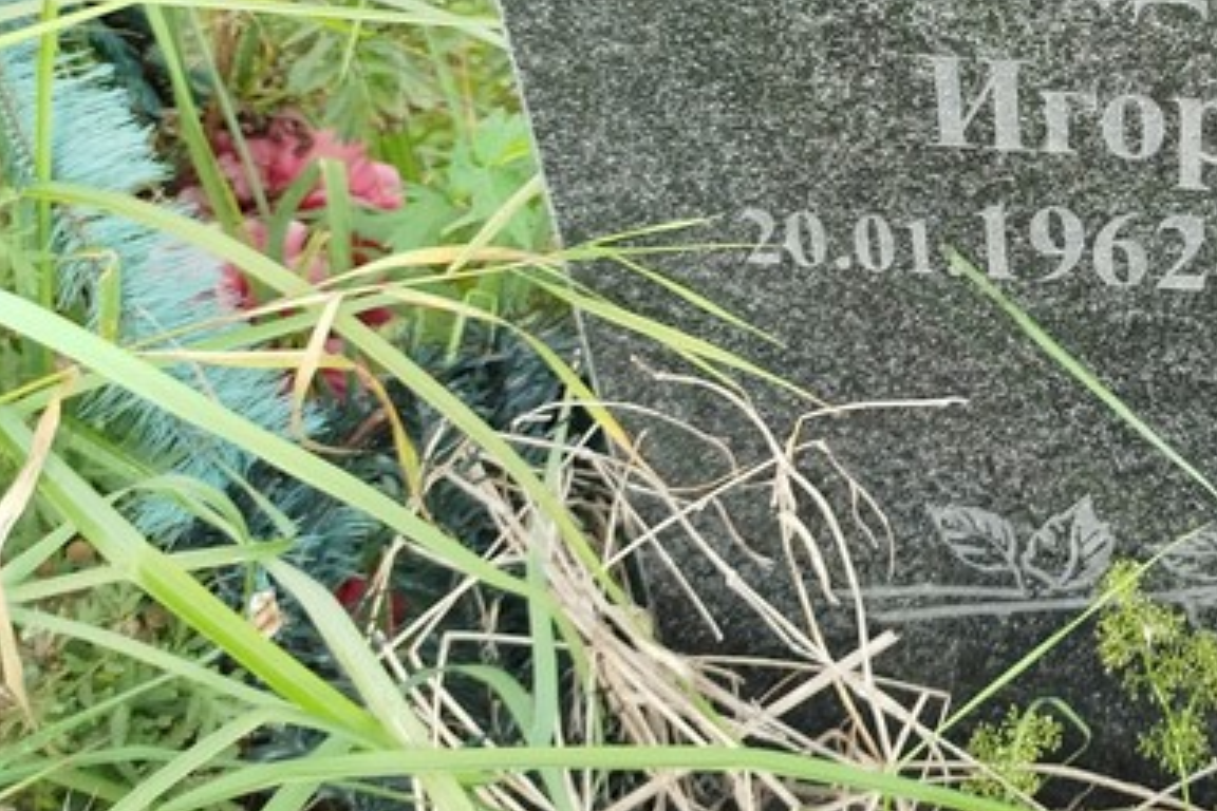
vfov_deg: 25.3
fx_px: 1758
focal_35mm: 52
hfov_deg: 35.5
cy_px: 101
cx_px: 1138
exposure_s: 1/100
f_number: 1.7
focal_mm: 5.31
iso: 64
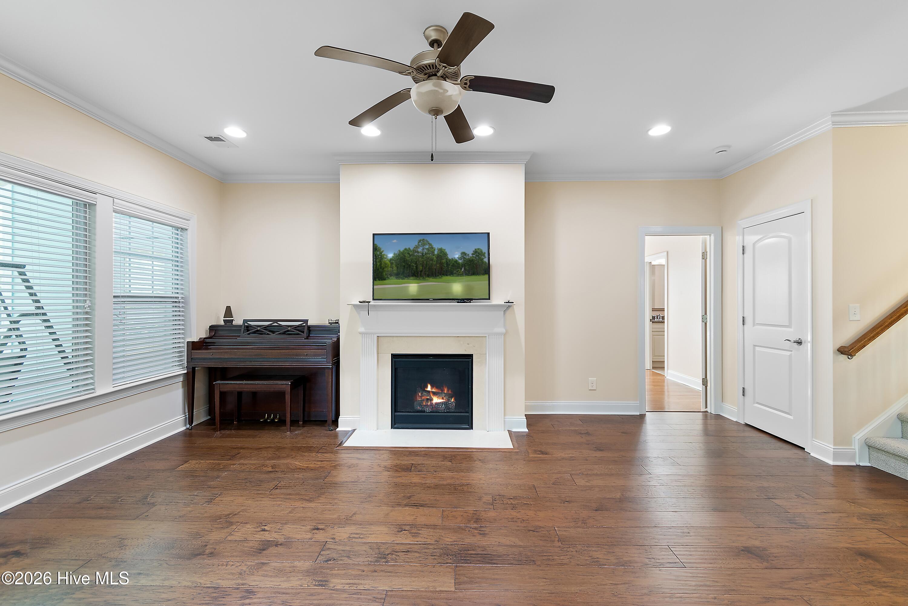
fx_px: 378
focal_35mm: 15
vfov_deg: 77.3
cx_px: 454
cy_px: 303
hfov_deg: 100.4
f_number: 4.5
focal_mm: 10
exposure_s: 1/1.67
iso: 100
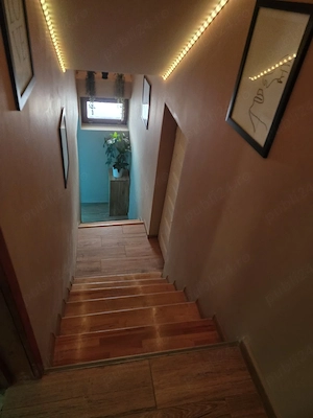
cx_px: 156
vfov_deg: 73.9
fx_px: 277
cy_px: 209
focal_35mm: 23
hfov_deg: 58.9
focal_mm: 6.3
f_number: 1.7
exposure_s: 1/23
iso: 1250
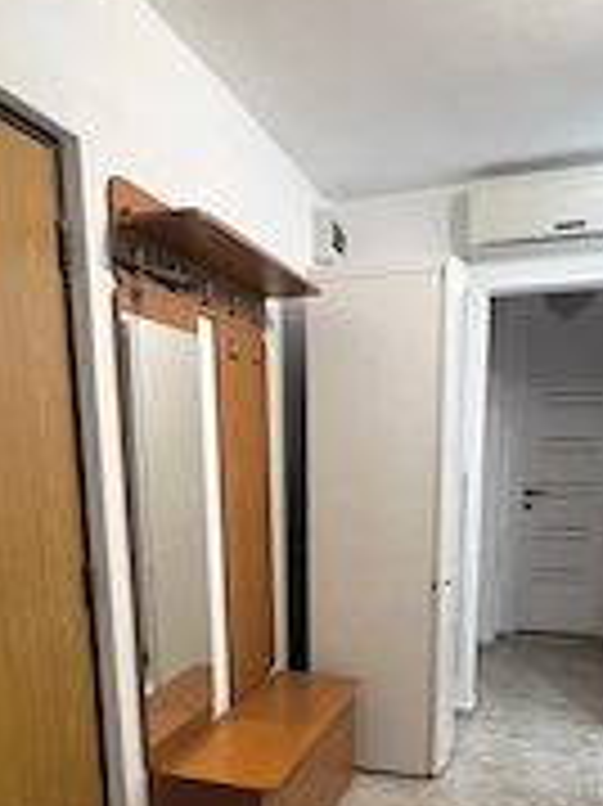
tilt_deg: -12.7
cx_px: 306
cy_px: 617
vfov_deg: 58.1
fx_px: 674
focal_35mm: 29
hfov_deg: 48.2
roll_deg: +1.0
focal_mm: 1.57
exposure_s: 1/50
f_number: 1.8
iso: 500
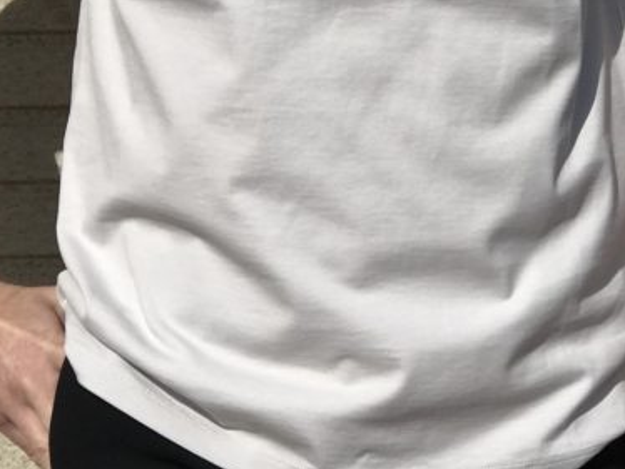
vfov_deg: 9.5
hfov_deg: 12.7
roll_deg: +1.8
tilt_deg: -3.9
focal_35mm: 156
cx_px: 334
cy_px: 20
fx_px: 2818
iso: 20
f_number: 2.8
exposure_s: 1/2457
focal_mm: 6.6
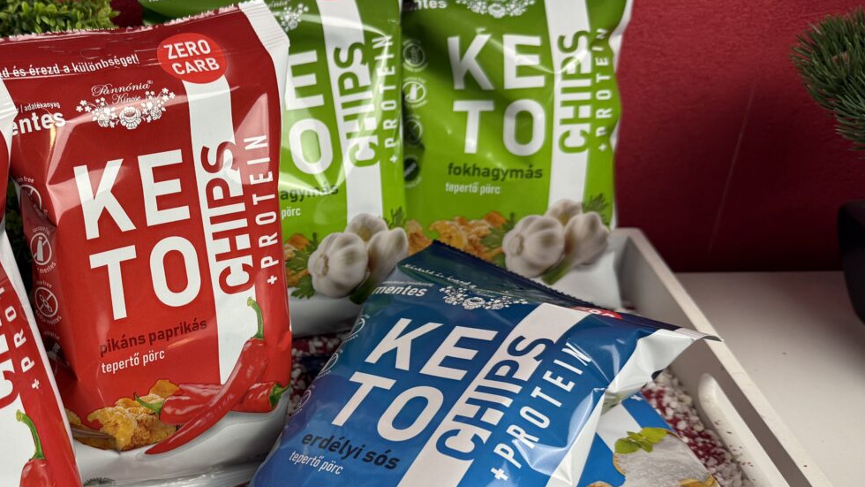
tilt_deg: -30.4
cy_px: 281
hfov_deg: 47.3
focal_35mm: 41
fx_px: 940
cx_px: 204
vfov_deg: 29.0
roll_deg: +1.8
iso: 100
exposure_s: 1/50
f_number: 1.78
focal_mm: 6.76
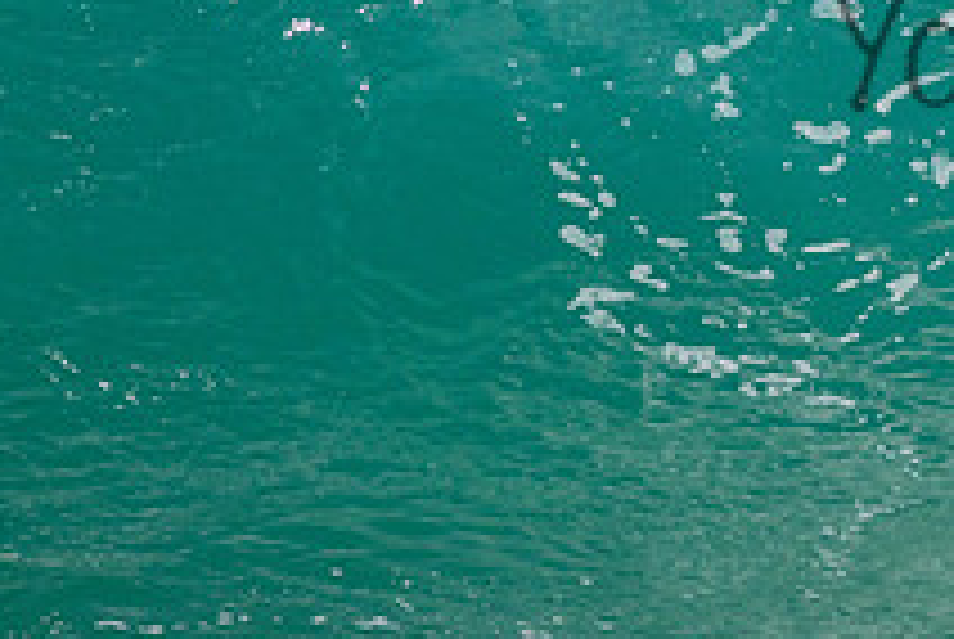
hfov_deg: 0.9
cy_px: 2
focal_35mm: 2187
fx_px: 58035
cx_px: 1296
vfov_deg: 0.6
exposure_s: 1/2000
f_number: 11
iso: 1400
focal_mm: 800
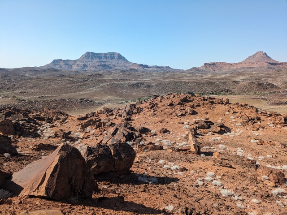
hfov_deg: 69.4
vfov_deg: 54.9
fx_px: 207
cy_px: 108
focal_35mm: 25
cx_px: 144
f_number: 1.89
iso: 46
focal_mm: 5.43
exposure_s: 1/1733
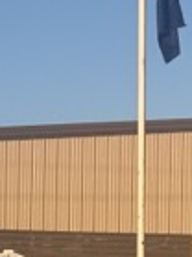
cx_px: 183
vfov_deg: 7.9
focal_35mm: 249
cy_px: 213
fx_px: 1844
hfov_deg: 5.9
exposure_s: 1/3378
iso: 64
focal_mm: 6.76
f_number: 1.78
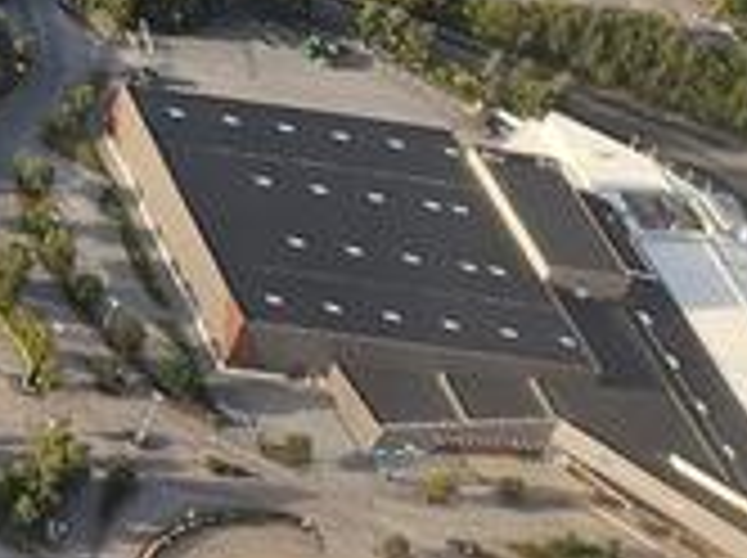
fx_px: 3448
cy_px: -778
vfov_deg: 8.5
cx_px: -1498
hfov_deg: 9.6
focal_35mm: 160
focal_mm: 5.4
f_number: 1.8
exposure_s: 1/287
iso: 25
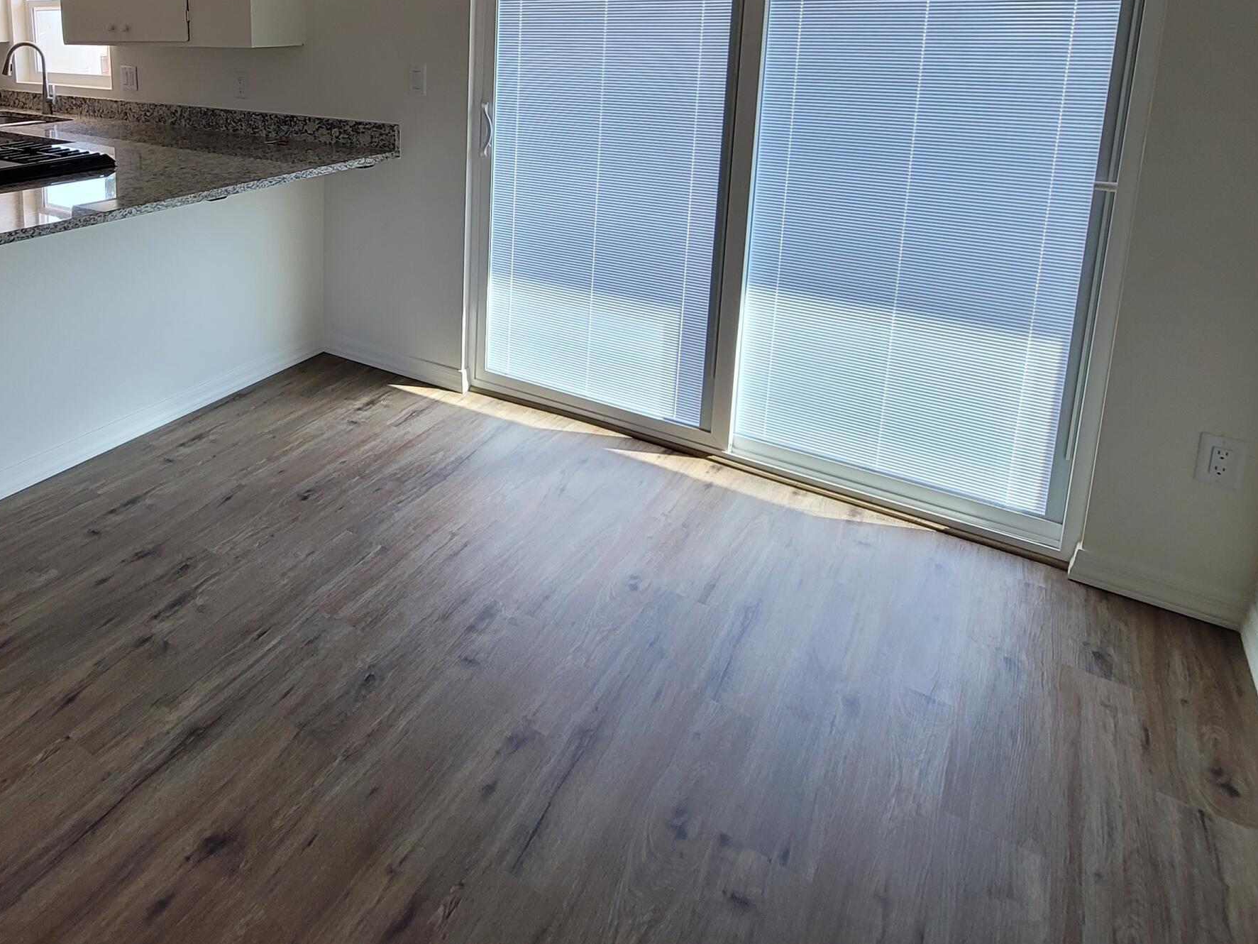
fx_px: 800
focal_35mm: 22
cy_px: 151
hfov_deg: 71.0
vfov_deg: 55.5
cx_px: 310
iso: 80
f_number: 2.2
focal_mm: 2.2
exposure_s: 1/120
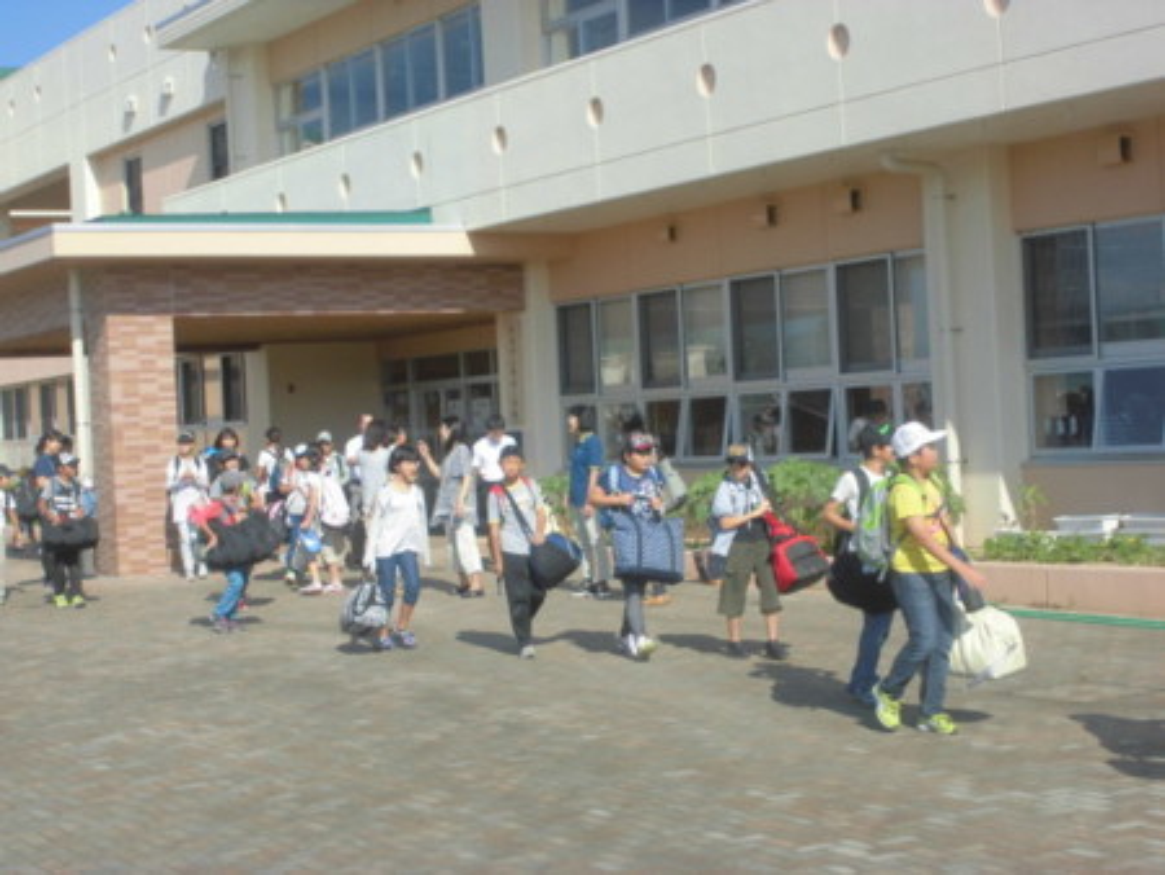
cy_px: 438
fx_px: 2155
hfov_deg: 30.3
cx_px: 582
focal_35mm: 64
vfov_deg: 23.0
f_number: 5.6
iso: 100
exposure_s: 1/250
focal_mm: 11.5
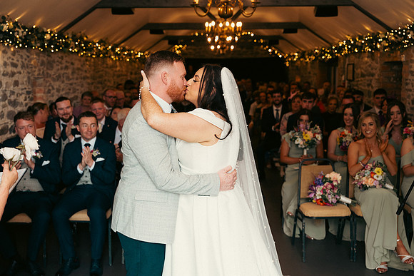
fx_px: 529
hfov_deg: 42.7
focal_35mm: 46
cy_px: 138
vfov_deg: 29.3
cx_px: 207
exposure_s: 1/160
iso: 800
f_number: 3.5
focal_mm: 46
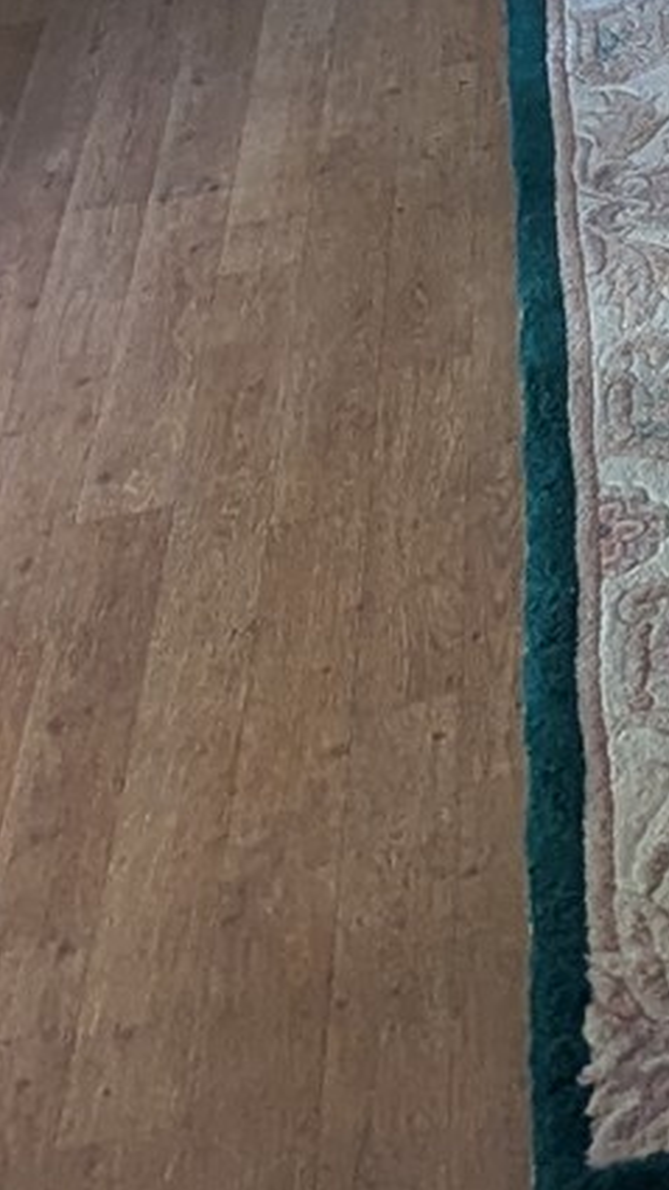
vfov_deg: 20.5
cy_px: -728
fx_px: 2650
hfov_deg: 13.0
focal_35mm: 84
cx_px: 1219
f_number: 2.2
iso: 41
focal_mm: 2.35
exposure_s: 1/23.8
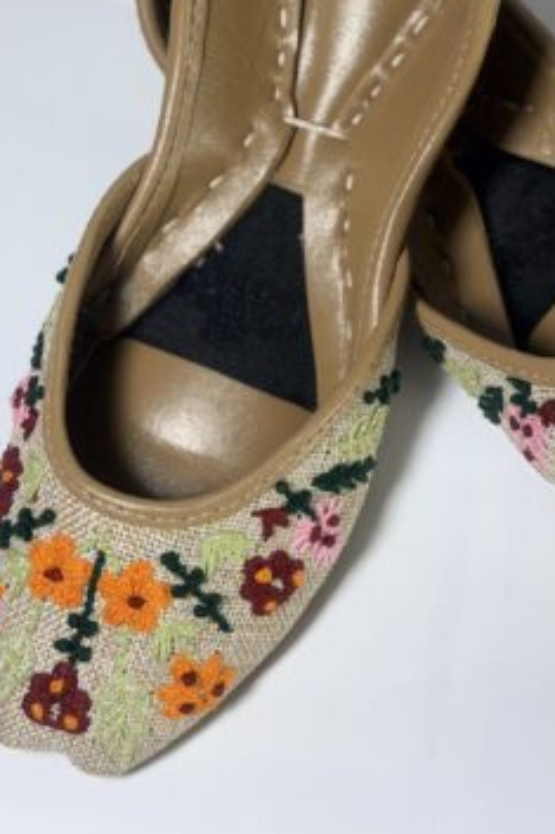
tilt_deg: -67.8
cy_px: 204
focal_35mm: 81
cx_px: 444
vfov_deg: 24.8
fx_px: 1875
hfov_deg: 16.7
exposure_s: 1/975
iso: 64
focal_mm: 6.76
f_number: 1.78
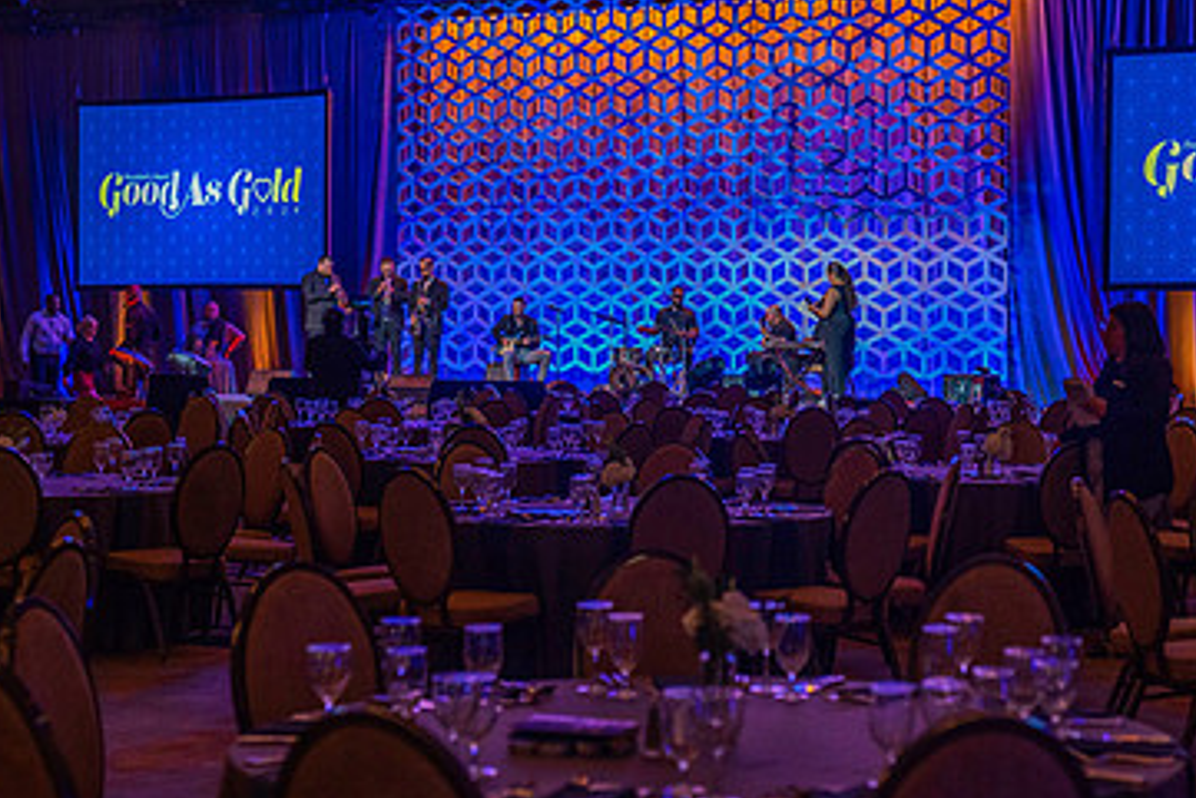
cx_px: 726
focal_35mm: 82
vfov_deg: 16.7
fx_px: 2725
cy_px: 389
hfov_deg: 24.7
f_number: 2.8
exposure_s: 1/160
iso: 1250
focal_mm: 51
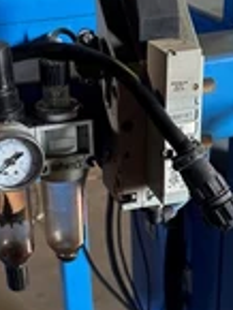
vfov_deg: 29.3
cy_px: 188
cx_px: 96
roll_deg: +1.0
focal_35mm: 66
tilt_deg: -24.3
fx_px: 591
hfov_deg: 22.3
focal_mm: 6.86
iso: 400
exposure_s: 1/60
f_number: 1.78
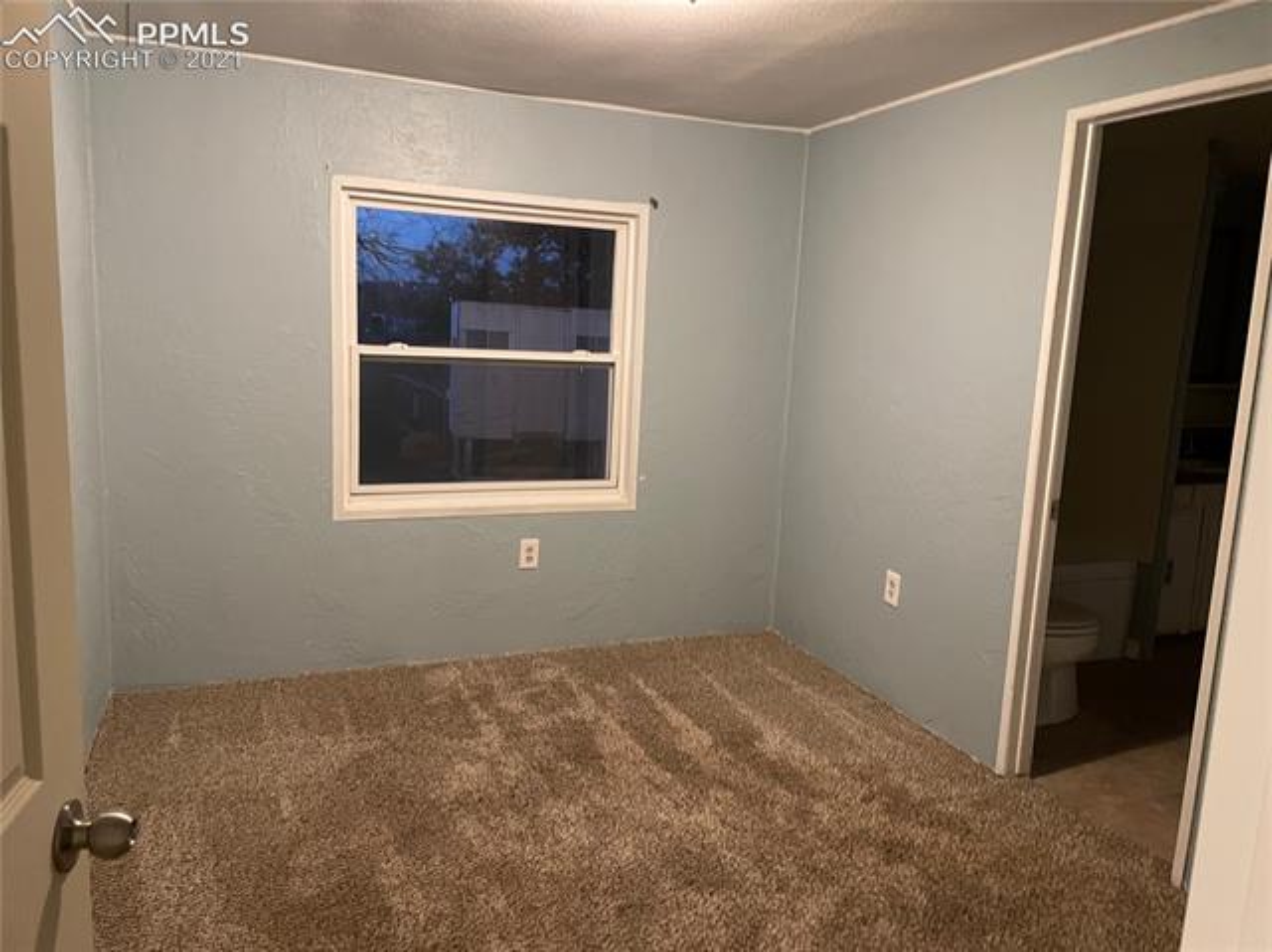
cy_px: 476
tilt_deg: -10.9
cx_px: 636
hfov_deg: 67.3
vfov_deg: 53.0
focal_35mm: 26
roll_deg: -2.1
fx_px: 955
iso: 500
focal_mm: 4.2
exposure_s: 1/30
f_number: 1.6
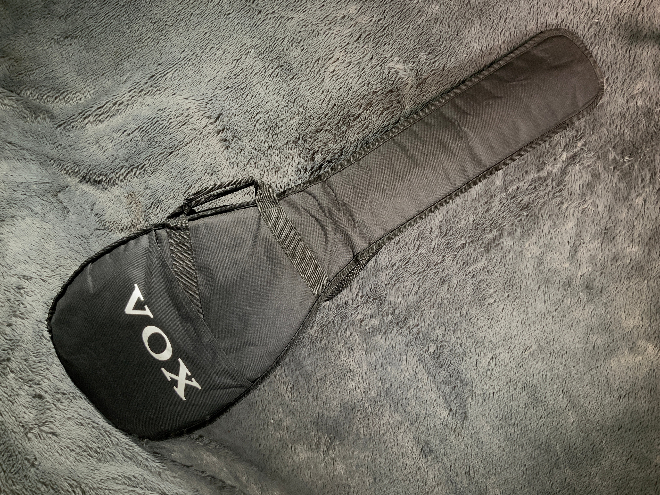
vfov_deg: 48.2
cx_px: 330
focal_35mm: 29
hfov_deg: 61.7
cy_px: 248
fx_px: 553
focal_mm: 3
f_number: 1.8
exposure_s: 1/104
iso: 64
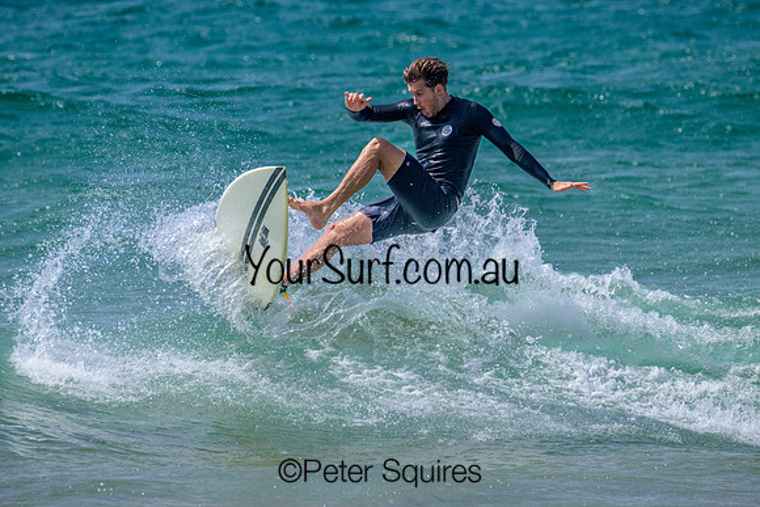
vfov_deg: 1.9
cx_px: 374
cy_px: 257
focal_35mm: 734
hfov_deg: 2.8
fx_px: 15499
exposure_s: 1/2000
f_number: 11
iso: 900
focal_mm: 600
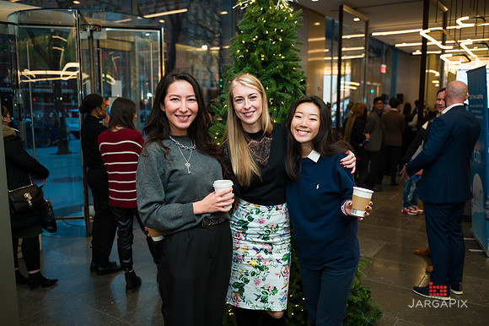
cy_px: 163
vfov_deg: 42.3
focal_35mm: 31
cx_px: 244
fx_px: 421
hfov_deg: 60.3
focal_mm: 31
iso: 400
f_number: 3.2
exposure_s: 1/200
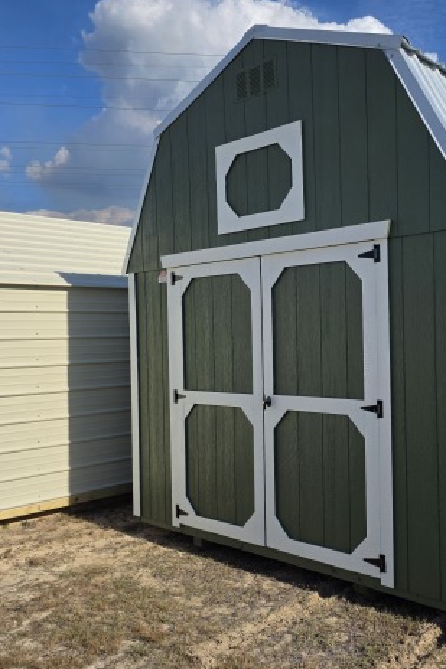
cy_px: 340
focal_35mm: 33
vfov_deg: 57.2
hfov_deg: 37.8
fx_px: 614
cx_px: 384
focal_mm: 6.3
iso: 64
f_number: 1.7
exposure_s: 1/7944
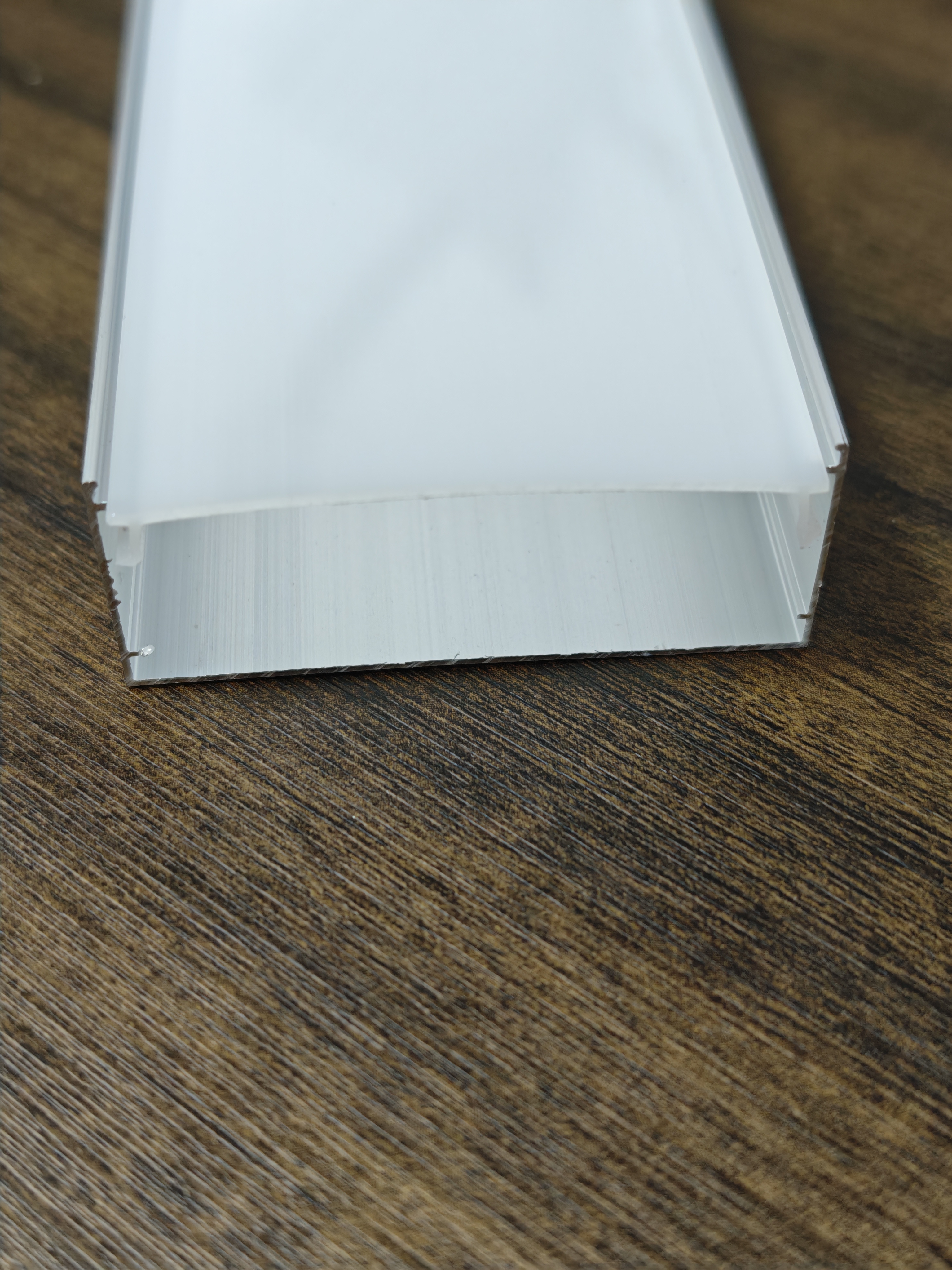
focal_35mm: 46
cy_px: 635
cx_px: 476
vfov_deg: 41.2
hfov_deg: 31.5
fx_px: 1687
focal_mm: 6.55
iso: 320
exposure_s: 1/101
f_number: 1.62
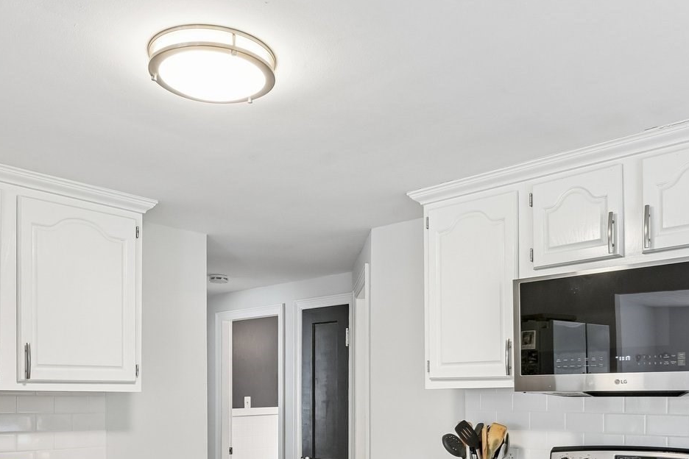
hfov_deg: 54.4
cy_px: 392
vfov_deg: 36.1
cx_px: 356
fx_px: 670
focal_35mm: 35
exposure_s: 1/8
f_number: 8
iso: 400
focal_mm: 16
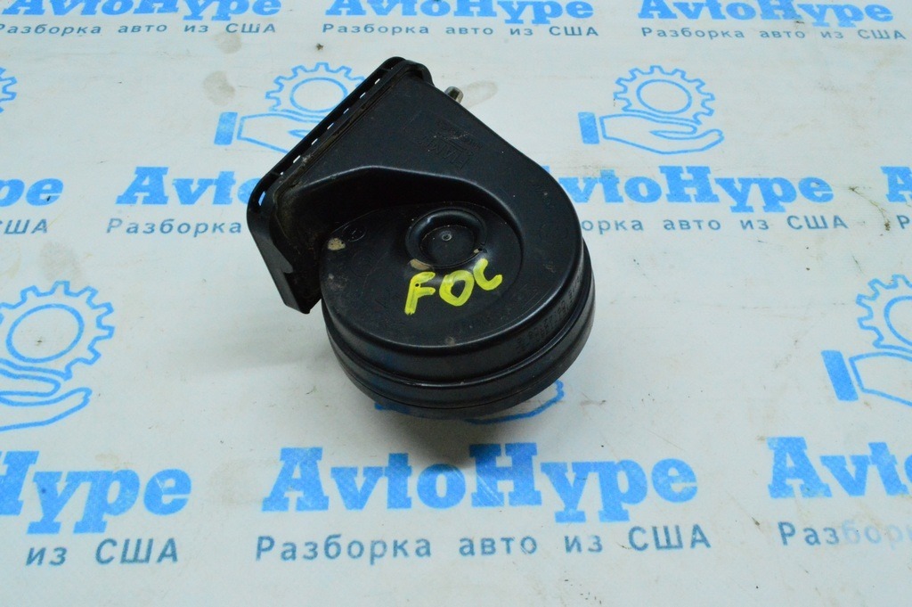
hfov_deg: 55.1
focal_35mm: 34
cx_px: 456
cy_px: 304
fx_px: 873
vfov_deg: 38.3
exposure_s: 1/40
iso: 6400
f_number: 25
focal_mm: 23
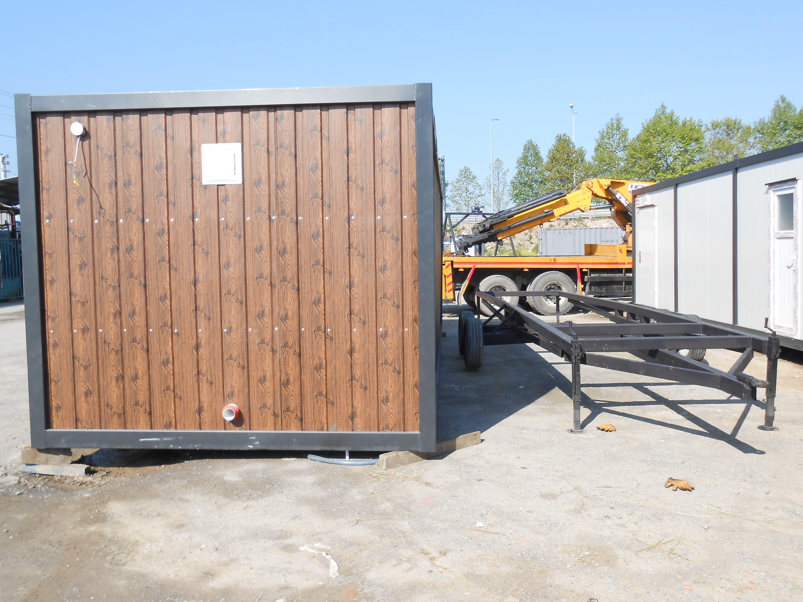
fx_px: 696
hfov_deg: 60.0
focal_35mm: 30
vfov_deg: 46.8
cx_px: 402
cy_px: 301
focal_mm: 5.3
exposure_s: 1/500
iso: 80
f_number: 3.8
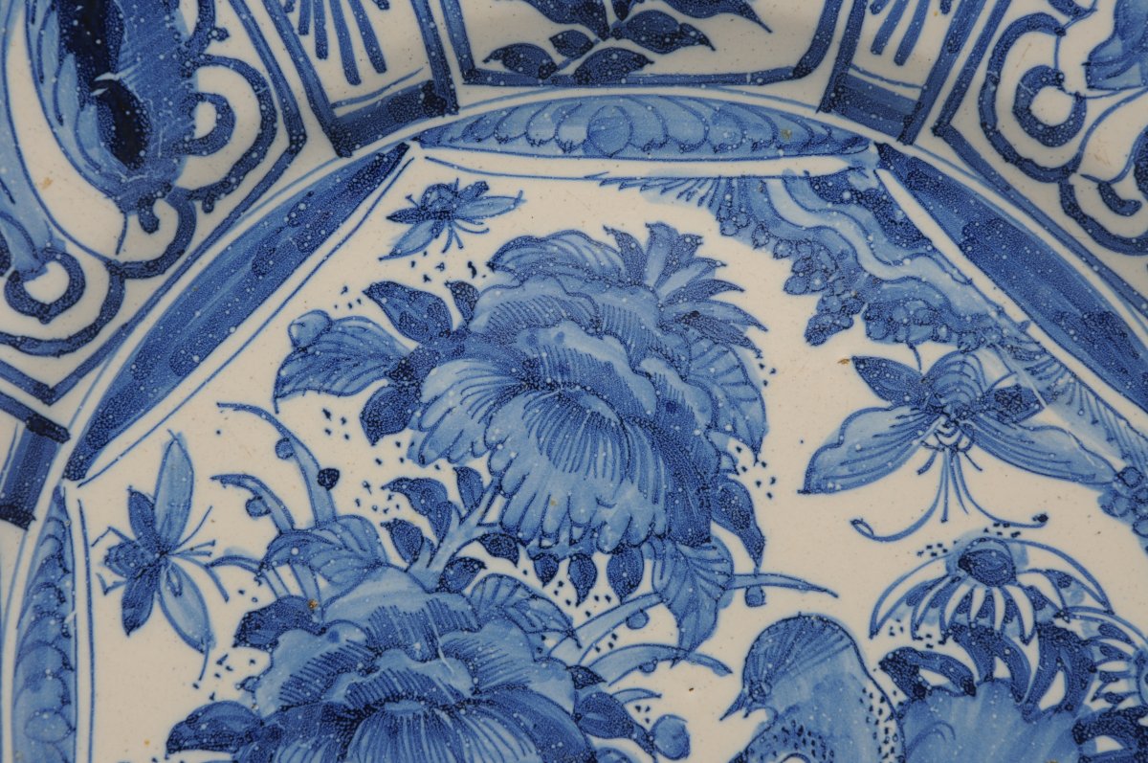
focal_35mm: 158
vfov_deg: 8.7
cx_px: 574
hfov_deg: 13.1
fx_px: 5016
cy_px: 382
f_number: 13
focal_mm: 105
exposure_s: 1/13
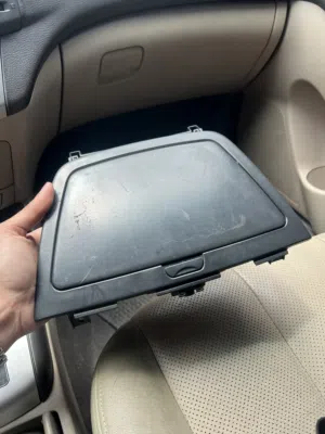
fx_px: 325
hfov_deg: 53.1
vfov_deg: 67.3
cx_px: 162
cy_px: 217
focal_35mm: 26
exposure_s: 1/121
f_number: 1.5
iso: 80
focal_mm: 5.7
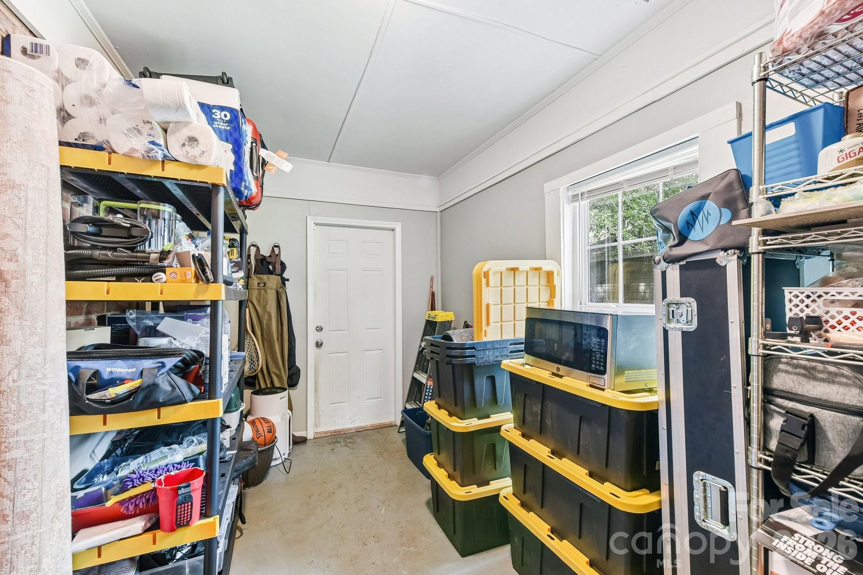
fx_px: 336
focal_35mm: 14
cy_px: 288
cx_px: 432
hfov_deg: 104.3
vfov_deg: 81.2
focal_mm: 14
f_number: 8
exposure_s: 1/3.33
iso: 200
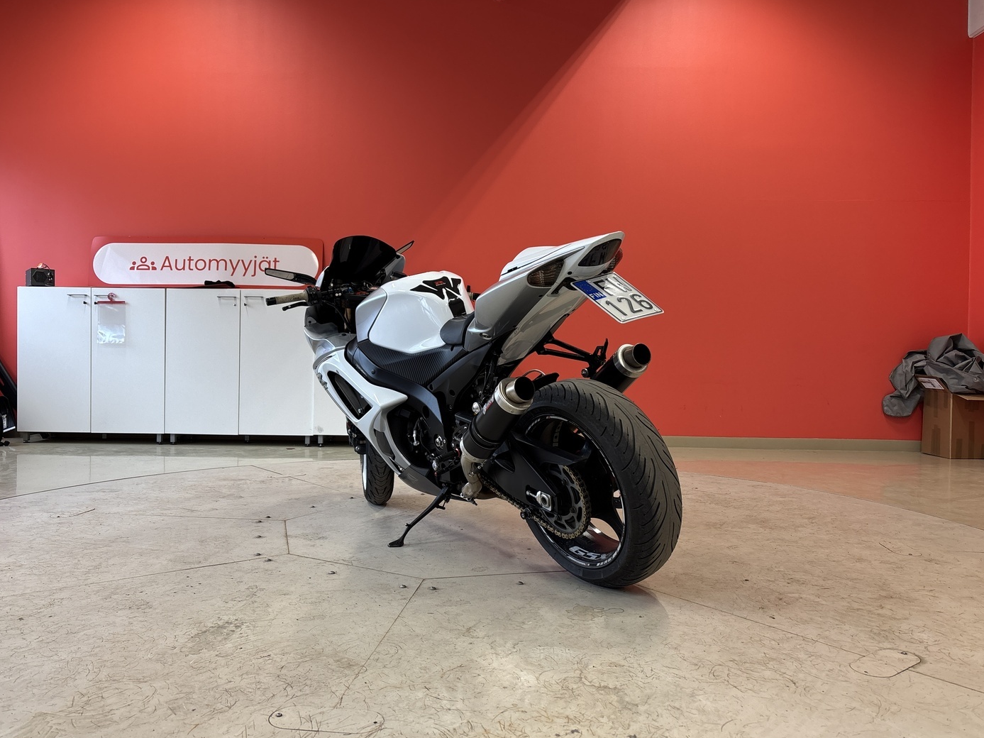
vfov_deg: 51.3
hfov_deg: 65.3
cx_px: 482
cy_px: 368
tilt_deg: -1.2
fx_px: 767
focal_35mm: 27
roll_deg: -0.8
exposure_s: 1/100
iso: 80
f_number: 1.6
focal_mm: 5.96
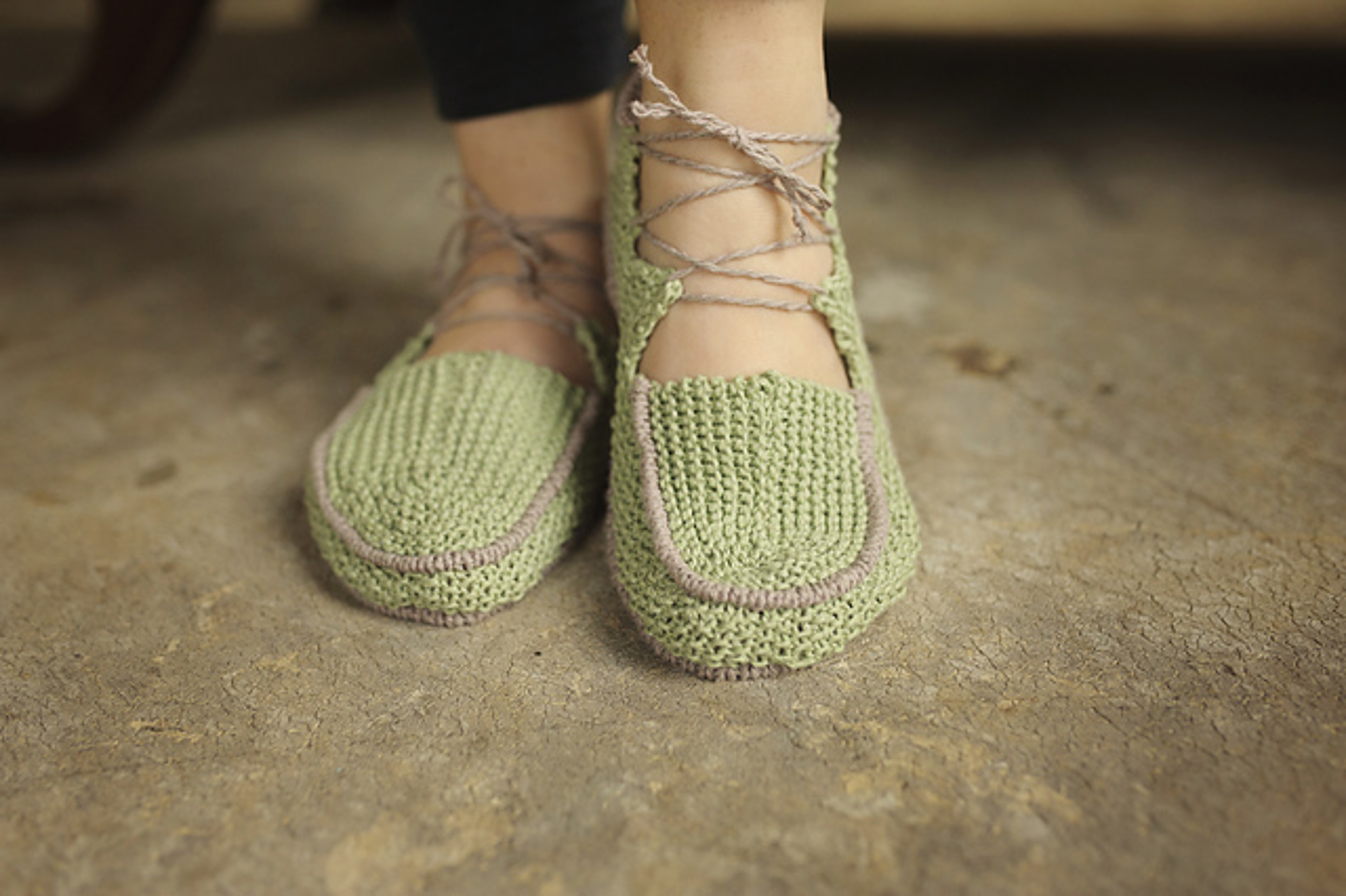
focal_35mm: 35
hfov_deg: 54.5
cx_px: 673
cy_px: 448
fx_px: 1308
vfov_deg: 37.8
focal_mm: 35
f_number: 2.5
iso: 1000
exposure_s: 1/2500
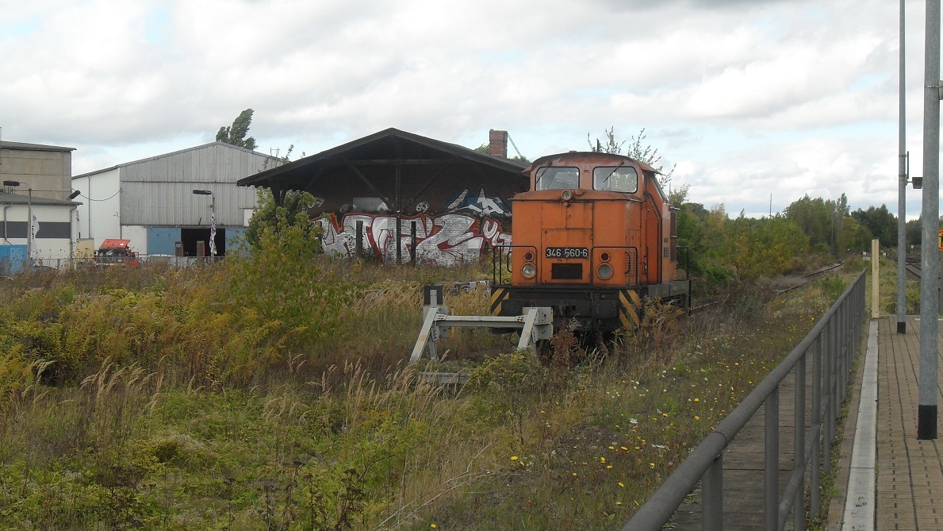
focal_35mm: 77
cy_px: 271
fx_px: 1925
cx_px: 474
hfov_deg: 27.5
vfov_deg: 15.7
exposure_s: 1/350
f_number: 4
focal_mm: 12.3
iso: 100
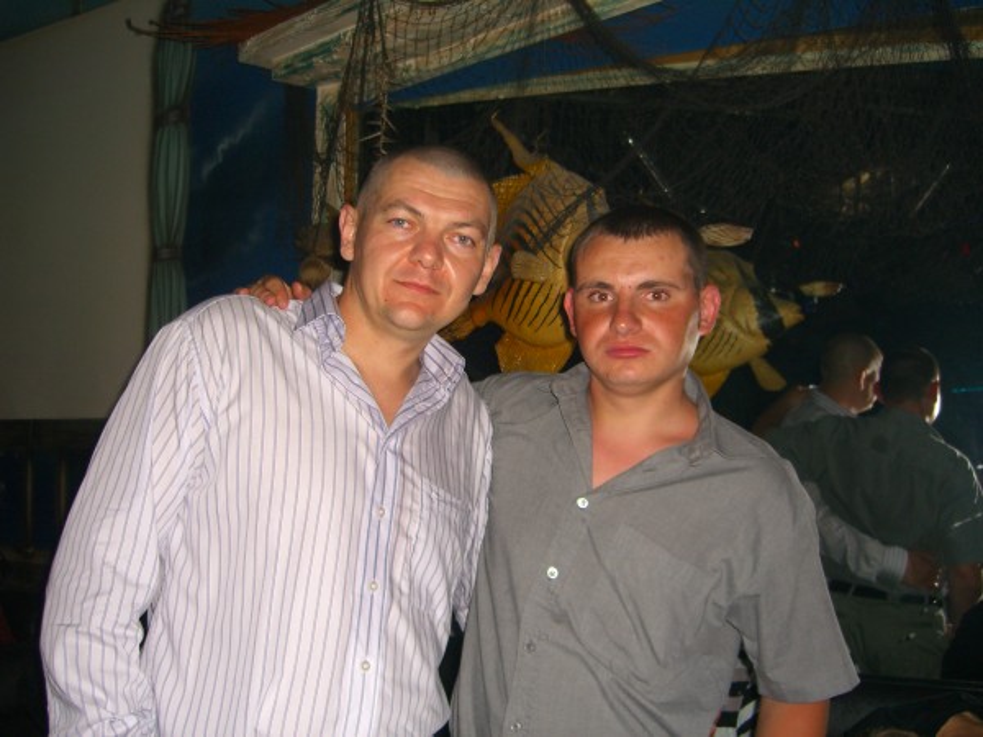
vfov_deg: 37.7
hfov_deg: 49.0
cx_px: 492
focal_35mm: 38
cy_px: 368
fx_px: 1079
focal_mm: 7.9
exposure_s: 1/60
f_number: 2.8
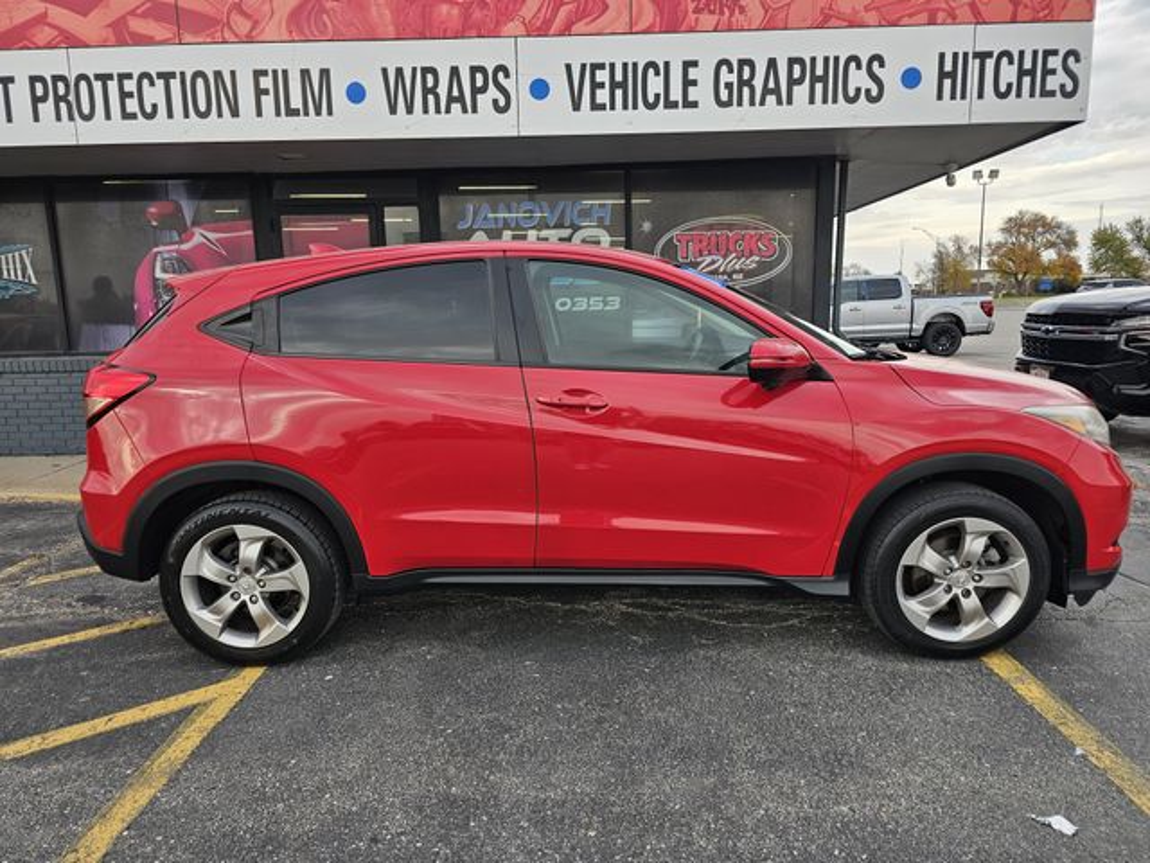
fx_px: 764
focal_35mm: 23
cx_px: 575
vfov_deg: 58.9
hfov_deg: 73.9
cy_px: 432
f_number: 1.7
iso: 25
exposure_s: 1/180
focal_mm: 6.3
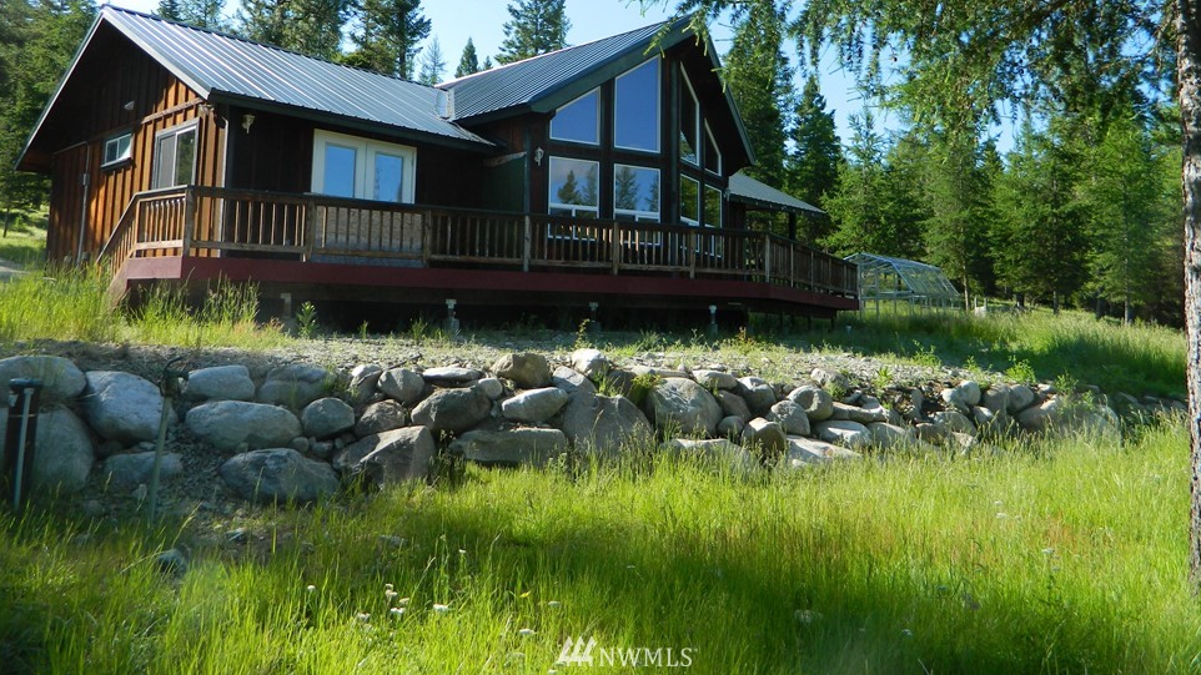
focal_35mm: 29
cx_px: 628
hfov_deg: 66.0
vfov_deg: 39.6
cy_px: 220
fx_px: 923
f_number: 3.1
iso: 80
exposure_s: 1/500
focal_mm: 4.5
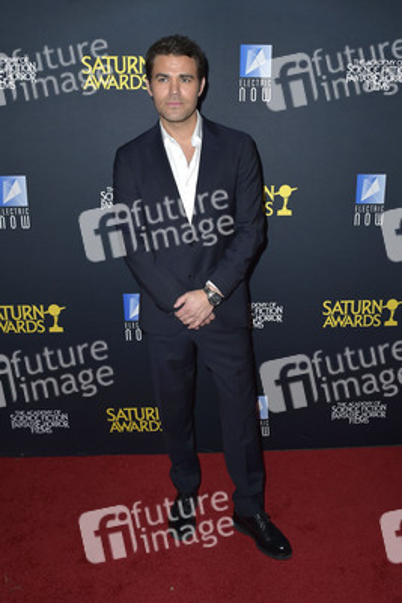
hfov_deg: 41.1
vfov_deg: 58.7
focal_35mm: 32
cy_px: 302
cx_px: 201
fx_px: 535
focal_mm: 32
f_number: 6.3
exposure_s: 1/250
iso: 250
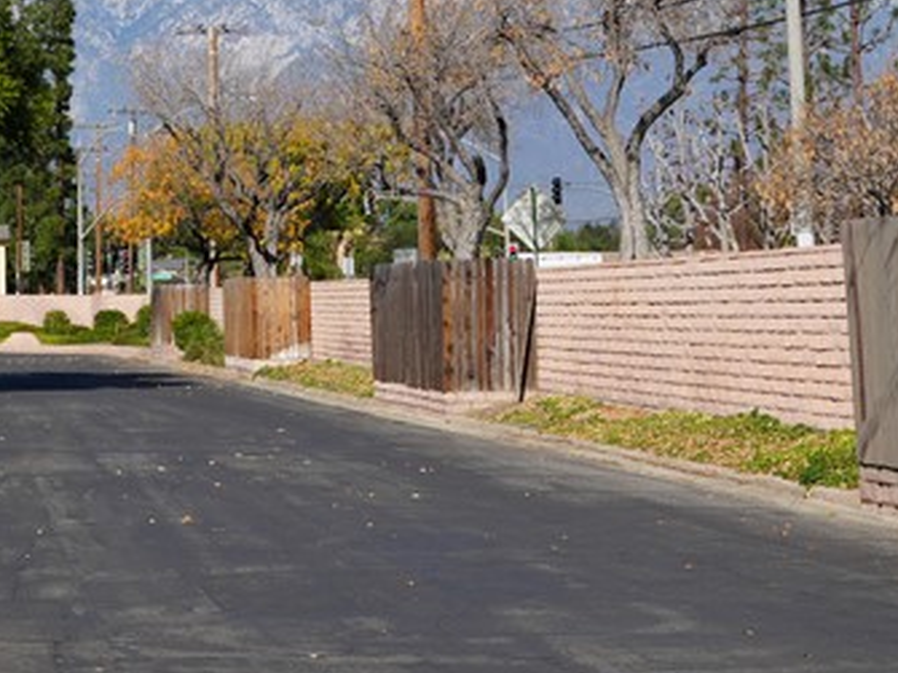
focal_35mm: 109
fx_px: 2827
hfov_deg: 17.5
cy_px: -91
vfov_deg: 13.3
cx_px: -78
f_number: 10
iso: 100
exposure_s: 1/200
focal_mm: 35
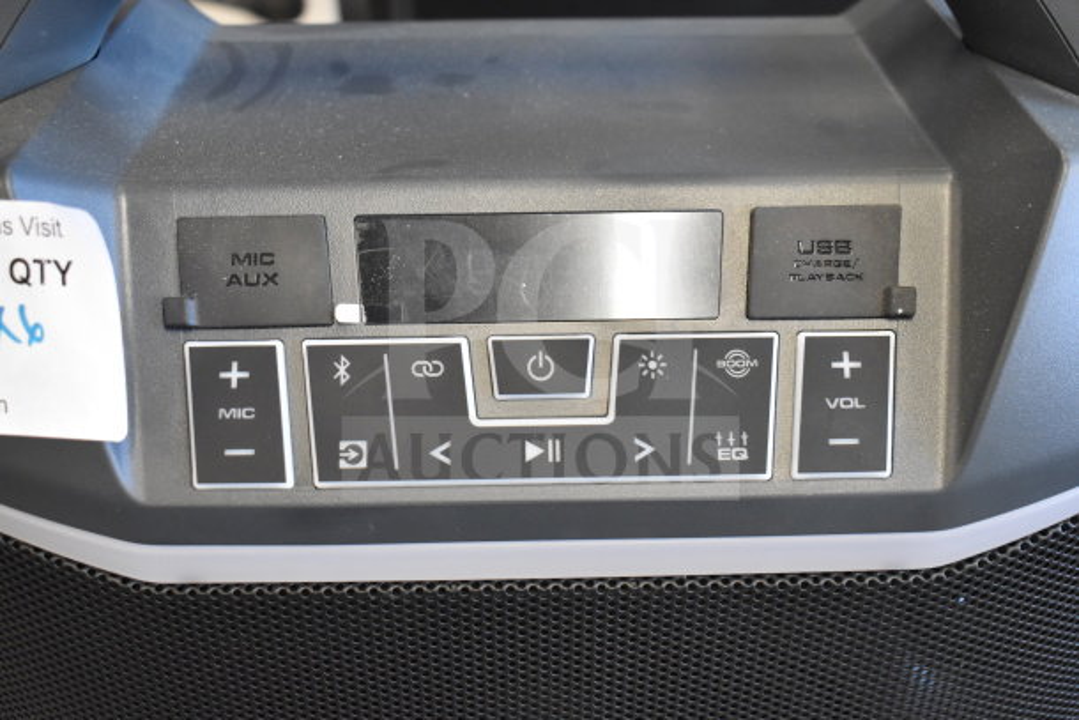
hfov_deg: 46.4
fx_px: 1259
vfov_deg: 31.9
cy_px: 360
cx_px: 540
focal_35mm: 42
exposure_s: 1/50
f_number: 4.2
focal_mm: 28
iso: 2500
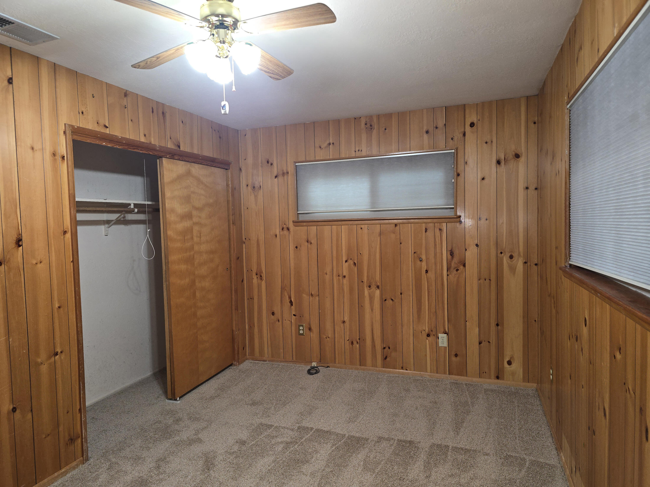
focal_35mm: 23
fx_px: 432
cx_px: 325
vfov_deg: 58.9
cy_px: 244
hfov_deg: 73.9
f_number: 1.7
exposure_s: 1/24
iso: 100
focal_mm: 6.3
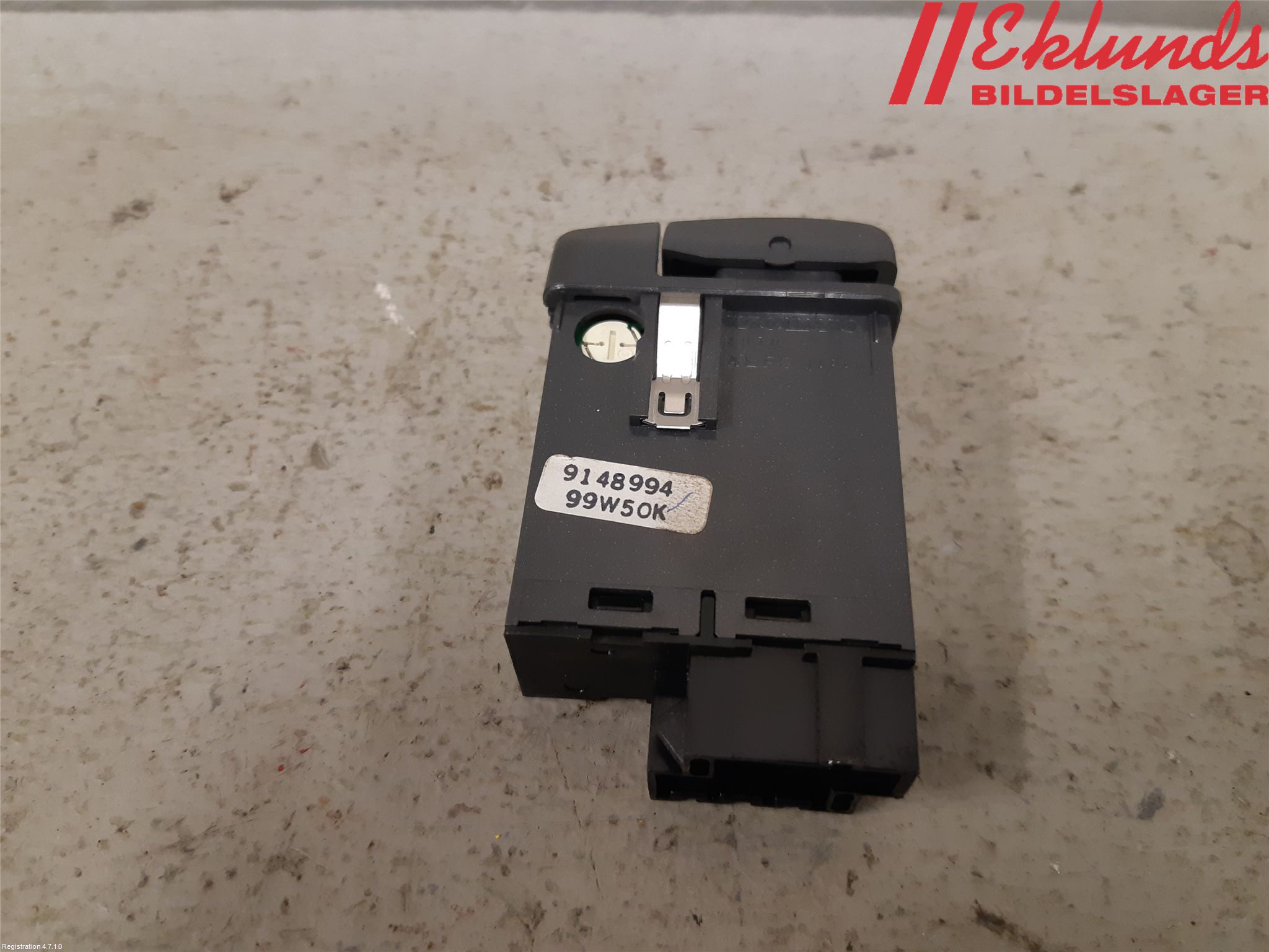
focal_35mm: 26
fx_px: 953
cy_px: 476
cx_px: 634
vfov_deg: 53.1
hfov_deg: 67.3
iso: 200
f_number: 1.7
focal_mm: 3.93
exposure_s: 1/50
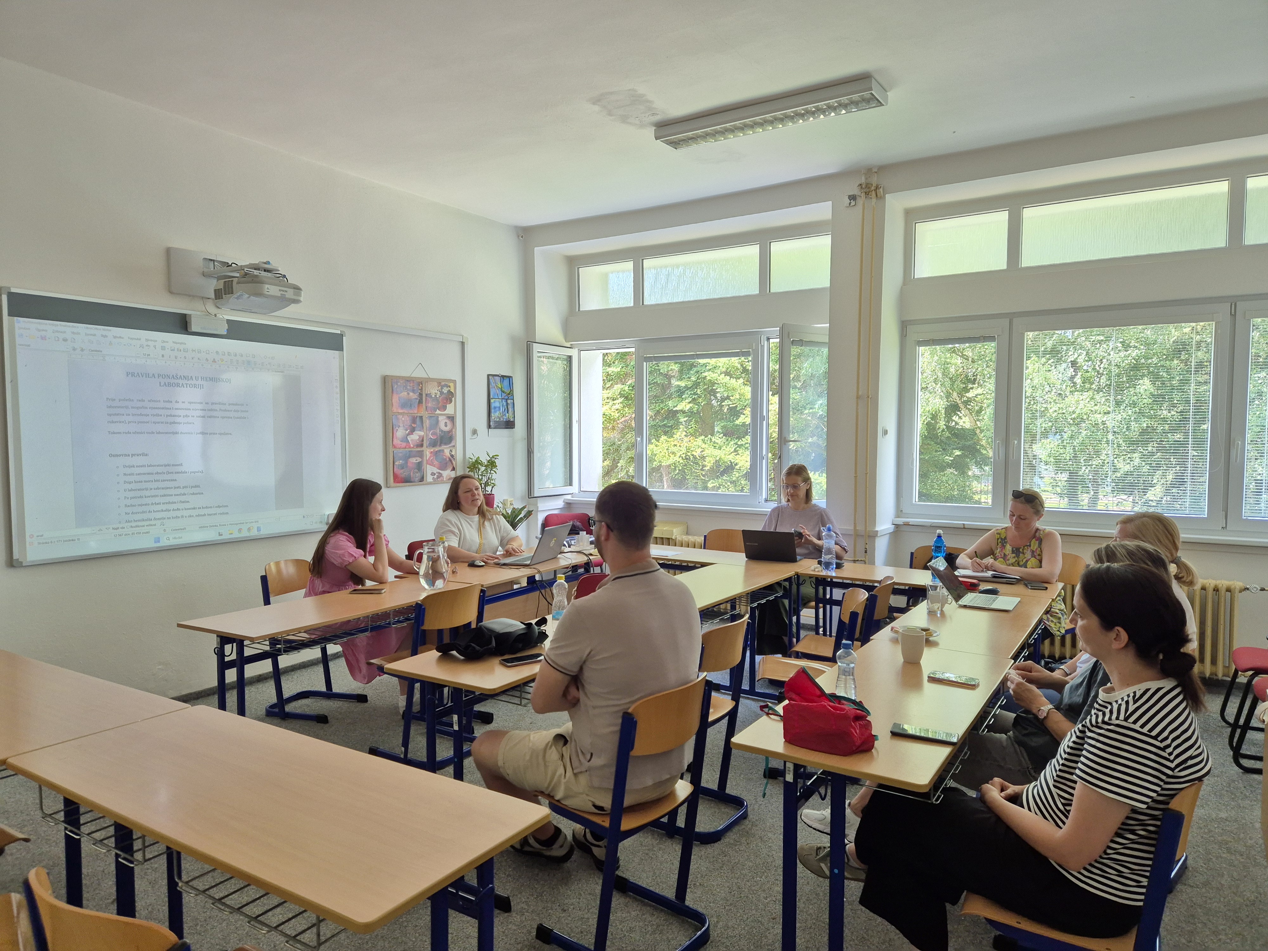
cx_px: 634
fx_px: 843
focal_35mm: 23
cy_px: 476
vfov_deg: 58.9
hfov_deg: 73.9
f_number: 1.8
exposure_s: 1/120
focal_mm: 5.4
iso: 100
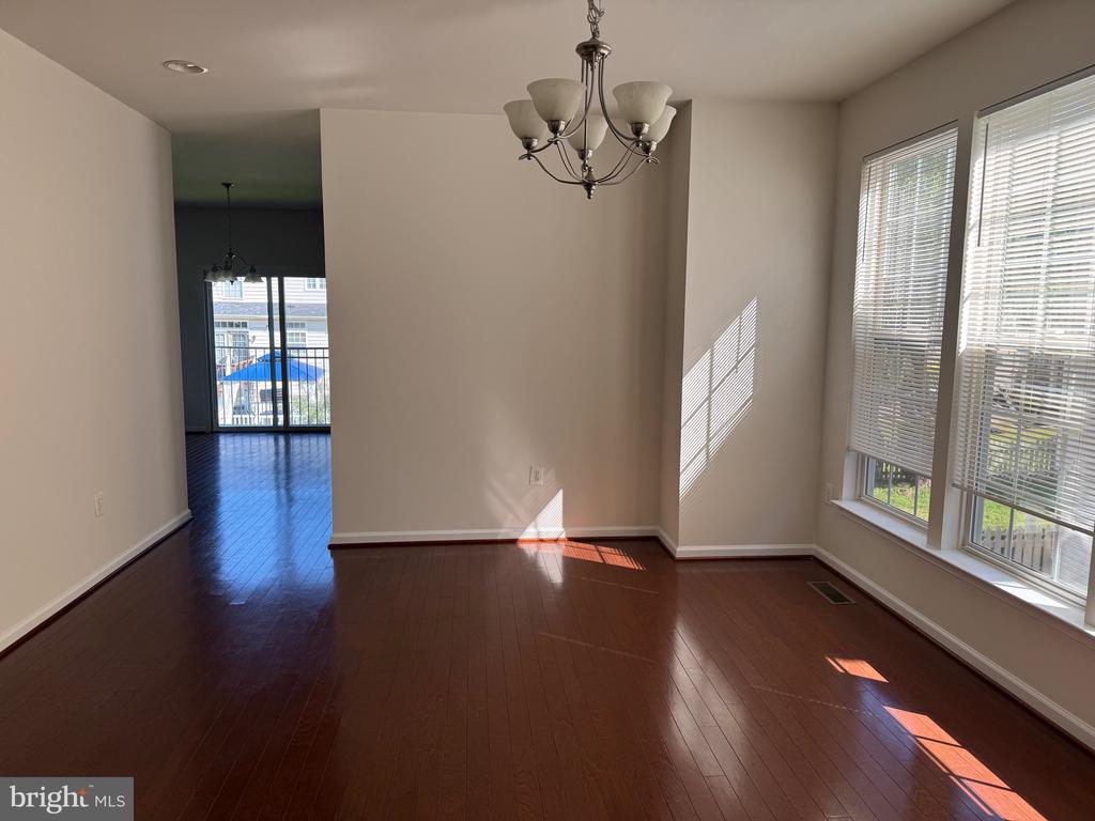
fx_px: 759
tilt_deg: -7.4
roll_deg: -0.7
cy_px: 410
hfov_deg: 71.6
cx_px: 548
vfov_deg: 56.8
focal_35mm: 24
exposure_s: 1/522
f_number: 1.78
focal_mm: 6.76
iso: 80
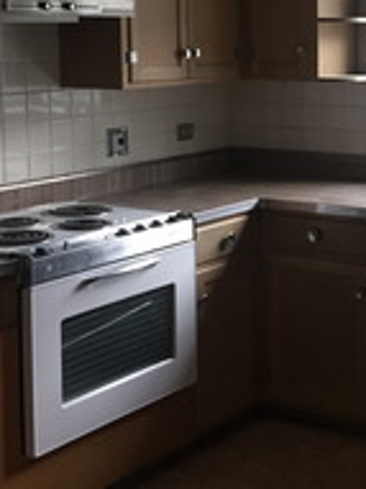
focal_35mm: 73
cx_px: 392
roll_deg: +0.1
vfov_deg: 26.3
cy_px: 120
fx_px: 1030
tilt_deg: -5.2
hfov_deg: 19.4
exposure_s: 1/30
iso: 80
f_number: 2.2
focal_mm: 4.15
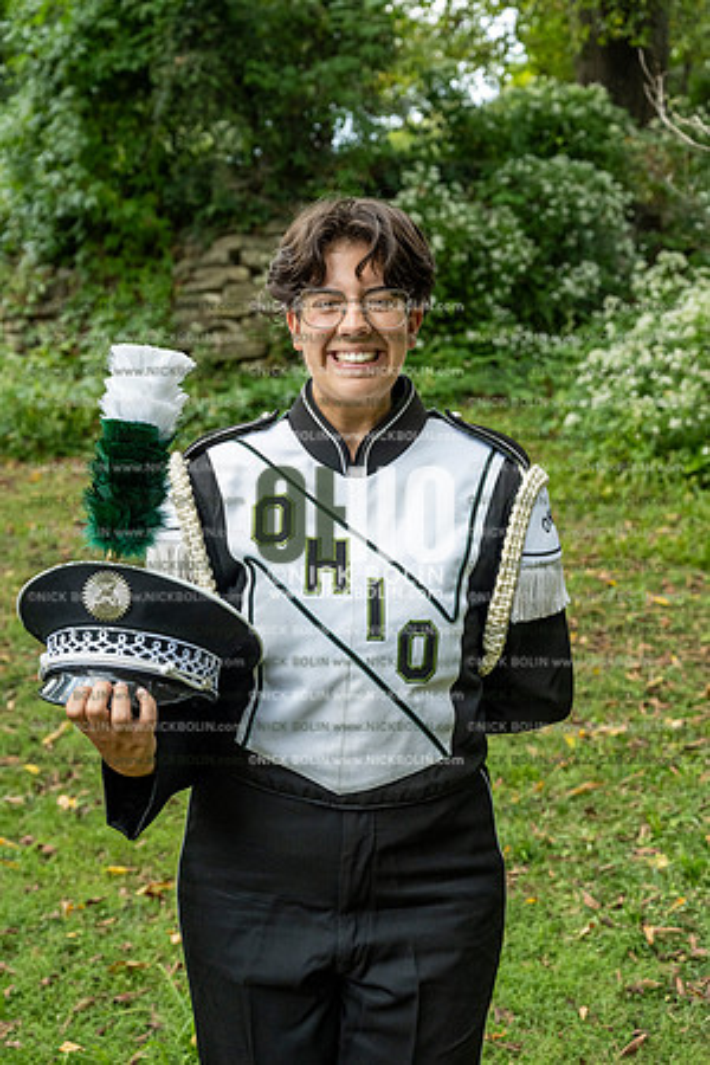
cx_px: 355
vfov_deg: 38.2
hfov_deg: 26.0
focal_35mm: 52
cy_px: 532
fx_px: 1538
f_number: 5.6
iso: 1000
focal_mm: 52
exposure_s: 1/640
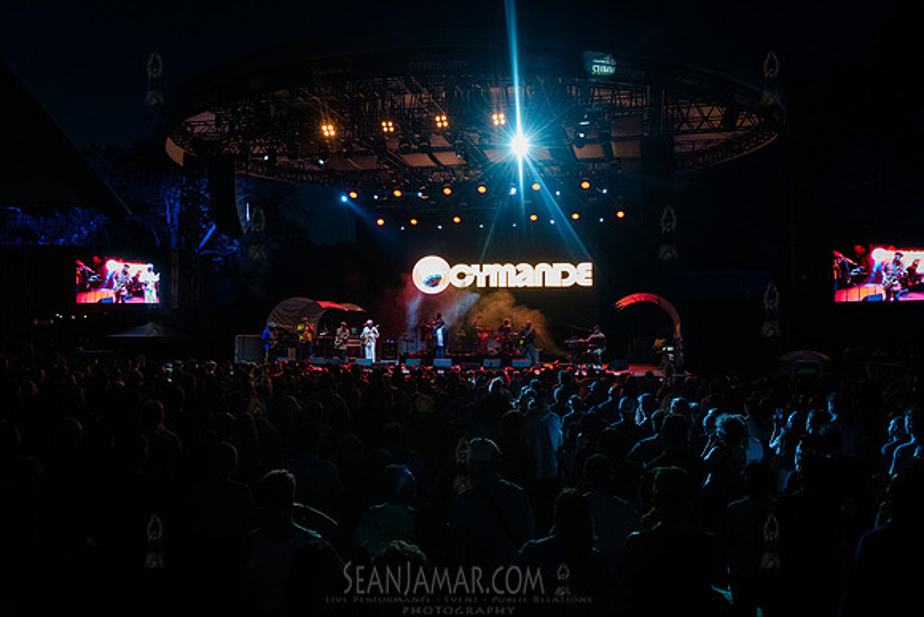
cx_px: 462
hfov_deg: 60.0
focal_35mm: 31
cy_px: 308
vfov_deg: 42.1
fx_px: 800
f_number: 4
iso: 6400
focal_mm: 31
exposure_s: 1/320
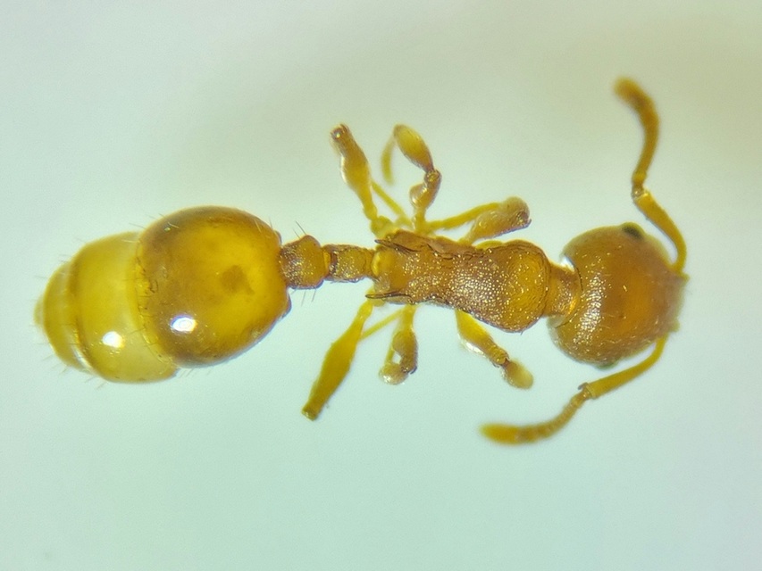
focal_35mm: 27
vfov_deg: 51.4
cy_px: 286
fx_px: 594
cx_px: 381
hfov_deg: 65.3
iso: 25
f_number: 2
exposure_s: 1/108
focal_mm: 5.9
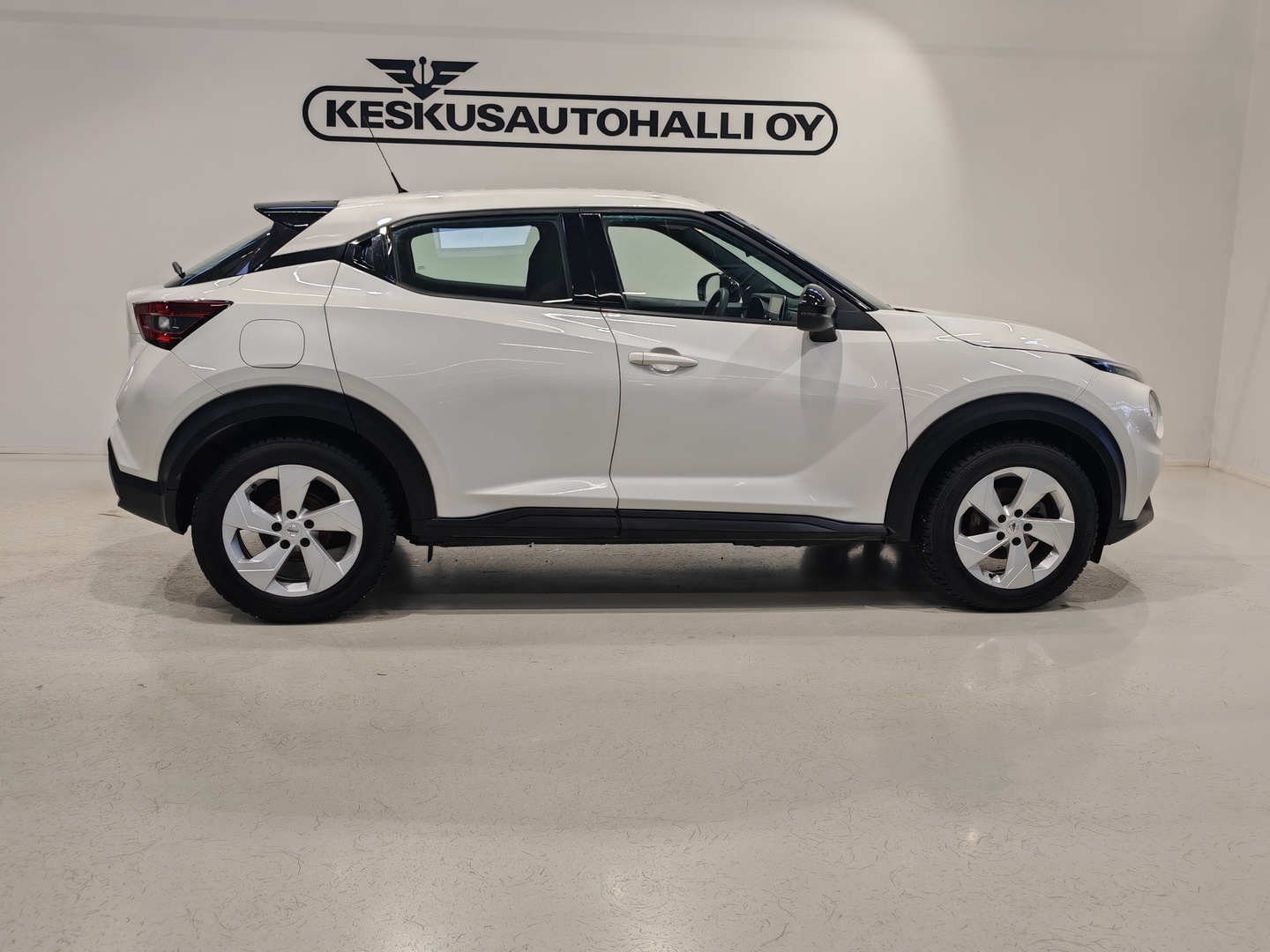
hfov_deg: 55.4
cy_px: 476
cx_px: 635
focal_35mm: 33
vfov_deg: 42.9
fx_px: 1211
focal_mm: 5.4
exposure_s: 1/100
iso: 80
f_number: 1.6
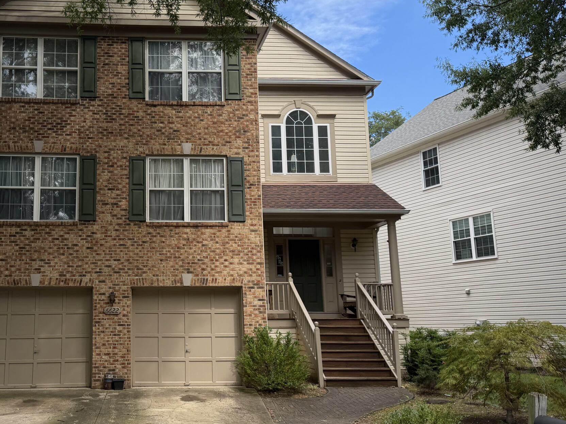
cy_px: 214
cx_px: 158
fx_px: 605
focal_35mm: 37
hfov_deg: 48.6
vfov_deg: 38.7
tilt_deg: +10.1
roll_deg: +0.4
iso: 100
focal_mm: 6.76
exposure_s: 1/1689
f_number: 1.78
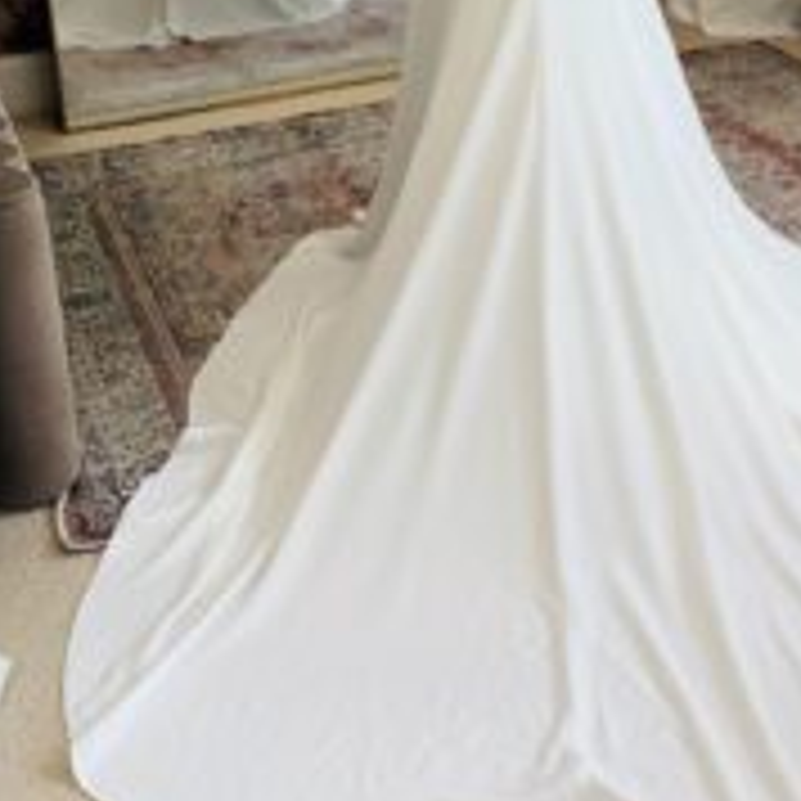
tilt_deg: -18.2
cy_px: 7
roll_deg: -0.1
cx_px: 567
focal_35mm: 55
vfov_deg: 29.2
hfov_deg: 30.7
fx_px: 1440
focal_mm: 5.96
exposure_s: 1/122
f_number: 1.6
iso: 40
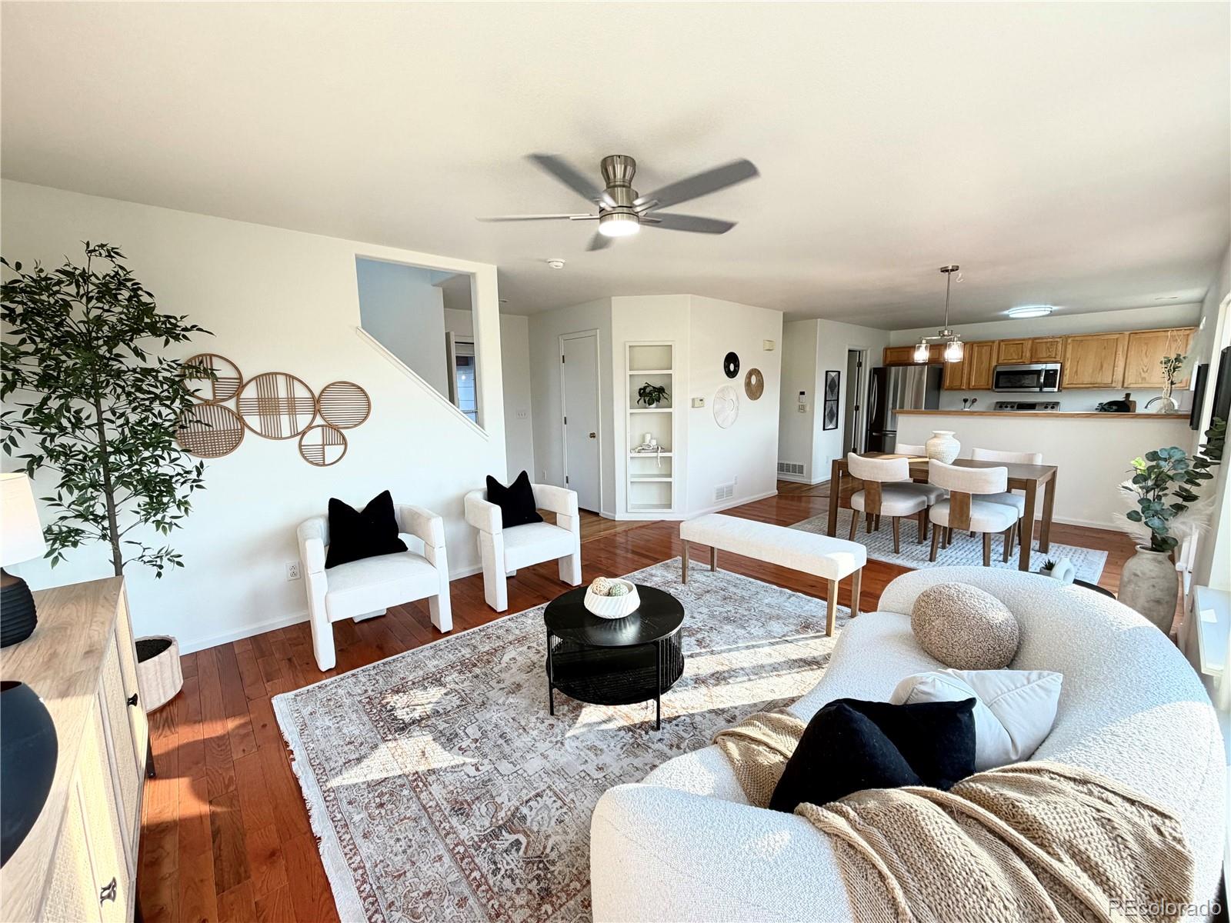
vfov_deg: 85.7
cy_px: 462
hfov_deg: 102.1
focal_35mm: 14
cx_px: 616
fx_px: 498
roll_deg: +1.3
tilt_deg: -8.6
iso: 80
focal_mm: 2.22
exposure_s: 1/120
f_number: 2.2
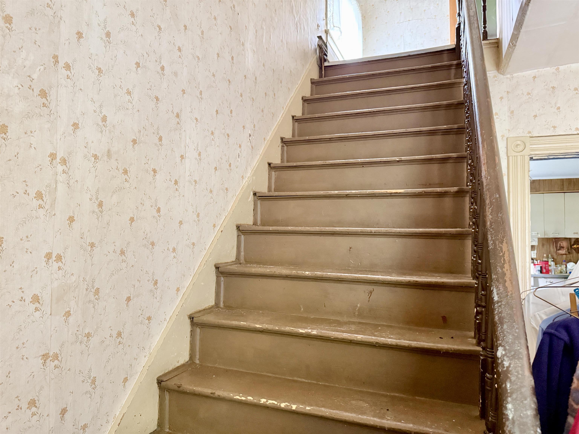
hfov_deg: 71.6
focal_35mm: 24
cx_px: 290
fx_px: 401
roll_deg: +0.3
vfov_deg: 56.8
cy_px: 217
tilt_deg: +4.0
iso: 1000
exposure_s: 1/40
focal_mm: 6.76
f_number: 1.78
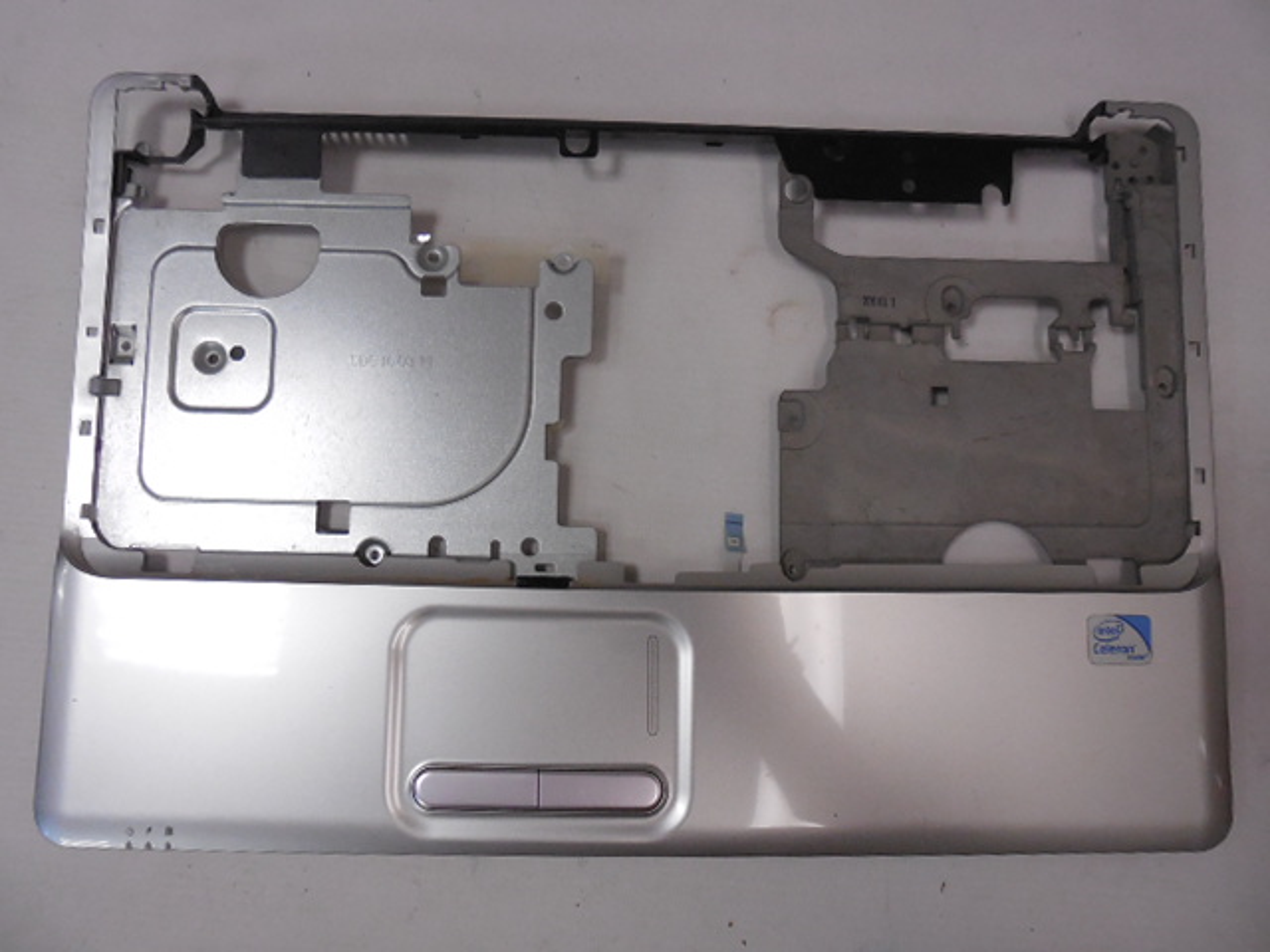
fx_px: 954
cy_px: 476
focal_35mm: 26
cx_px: 635
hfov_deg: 67.3
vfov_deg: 53.1
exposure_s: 1/160
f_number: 3.5
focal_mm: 4.6
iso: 800
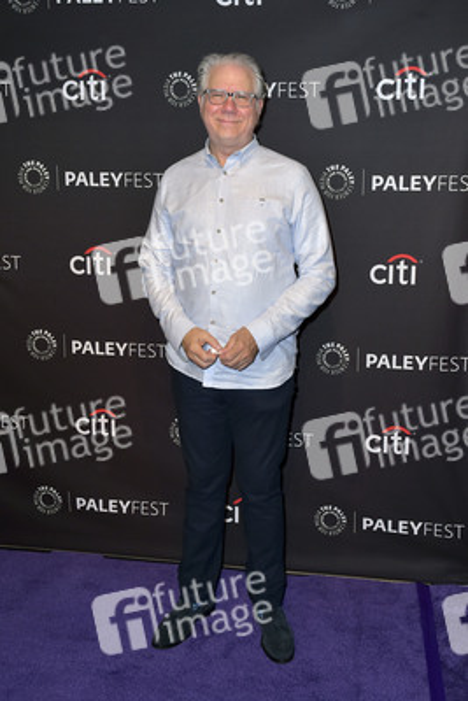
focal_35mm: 35
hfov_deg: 37.9
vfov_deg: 54.4
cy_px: 350
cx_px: 234
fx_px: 682
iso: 640
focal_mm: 35
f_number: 6.3
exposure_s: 1/320
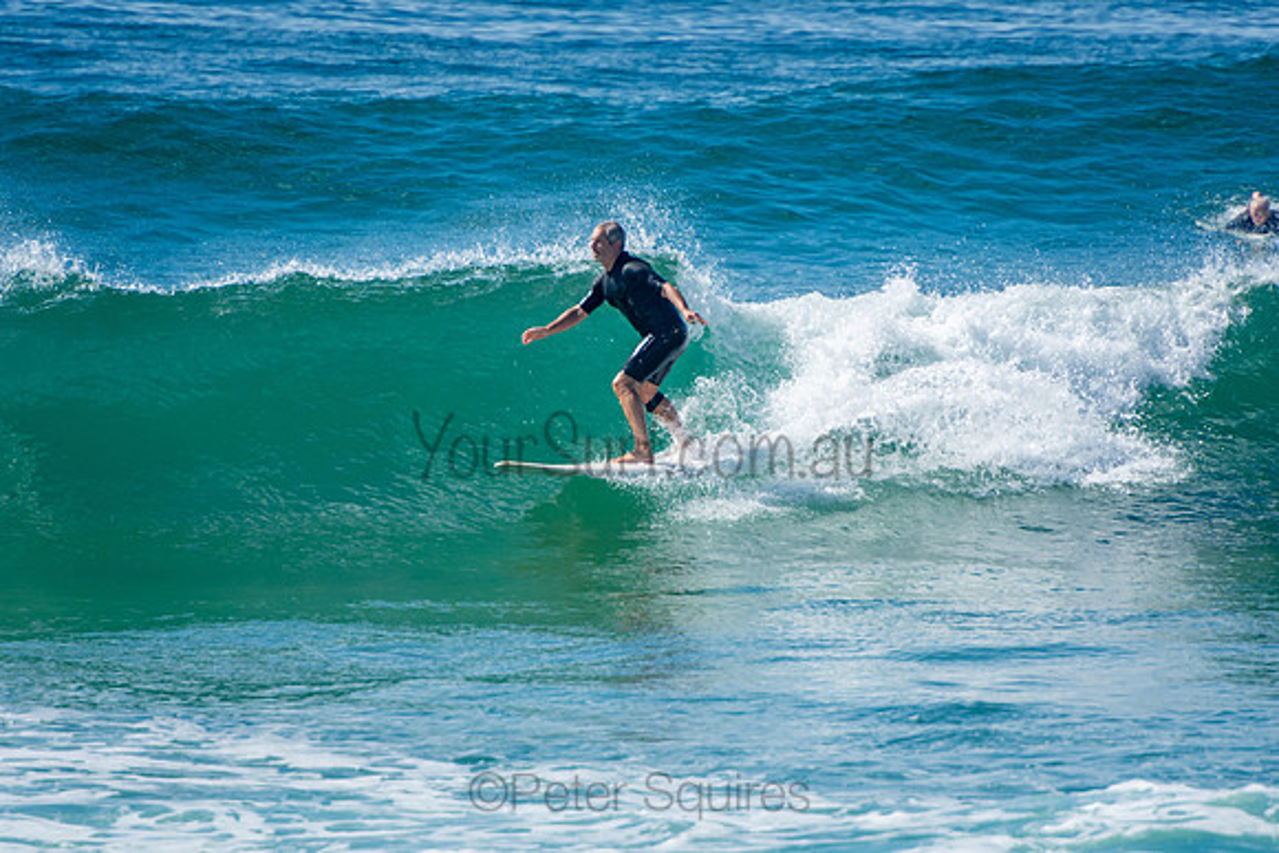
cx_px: 640
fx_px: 21321
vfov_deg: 2.3
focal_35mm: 600
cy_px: 426
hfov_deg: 3.4
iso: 250
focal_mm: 400
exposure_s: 1/1250
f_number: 5.6
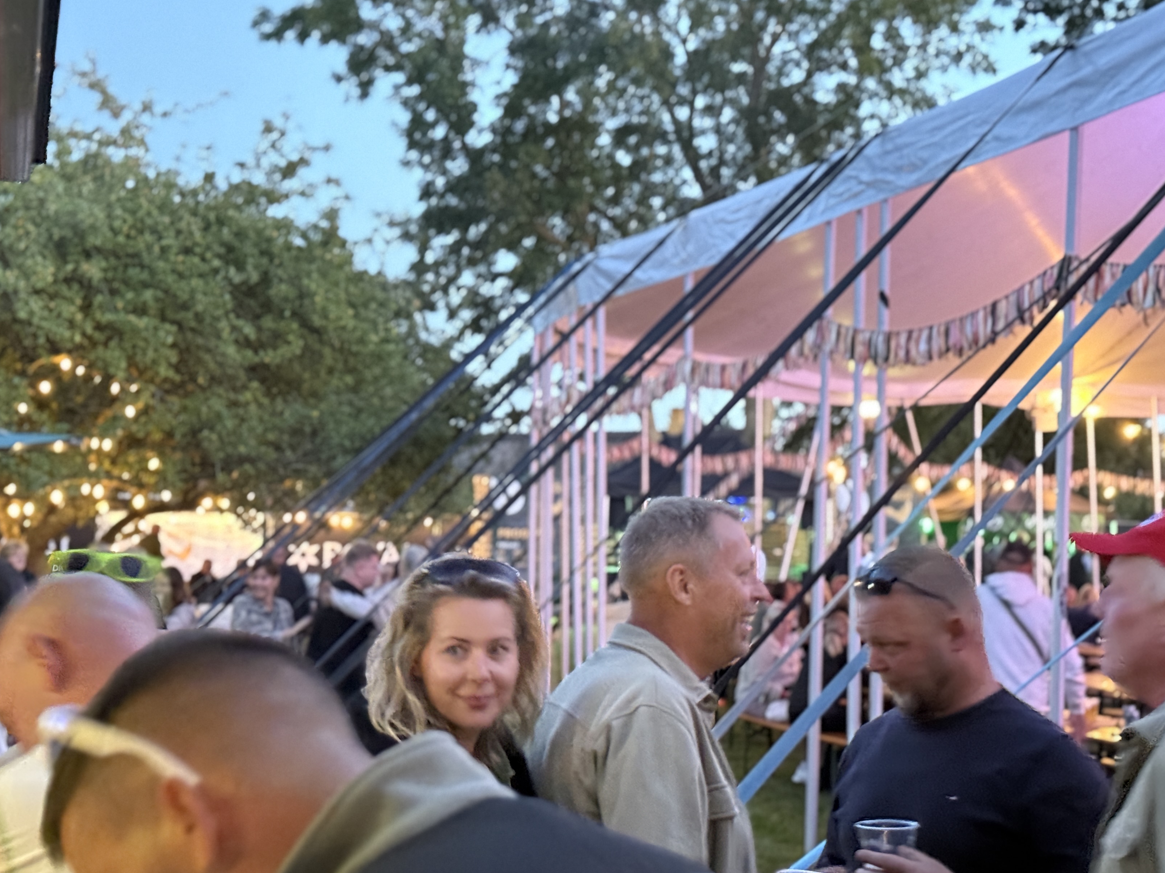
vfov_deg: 24.4
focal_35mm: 60
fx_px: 2019
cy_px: 380
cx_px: 521
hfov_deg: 32.2
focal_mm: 6.76
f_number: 1.78
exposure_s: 1/17
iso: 1000
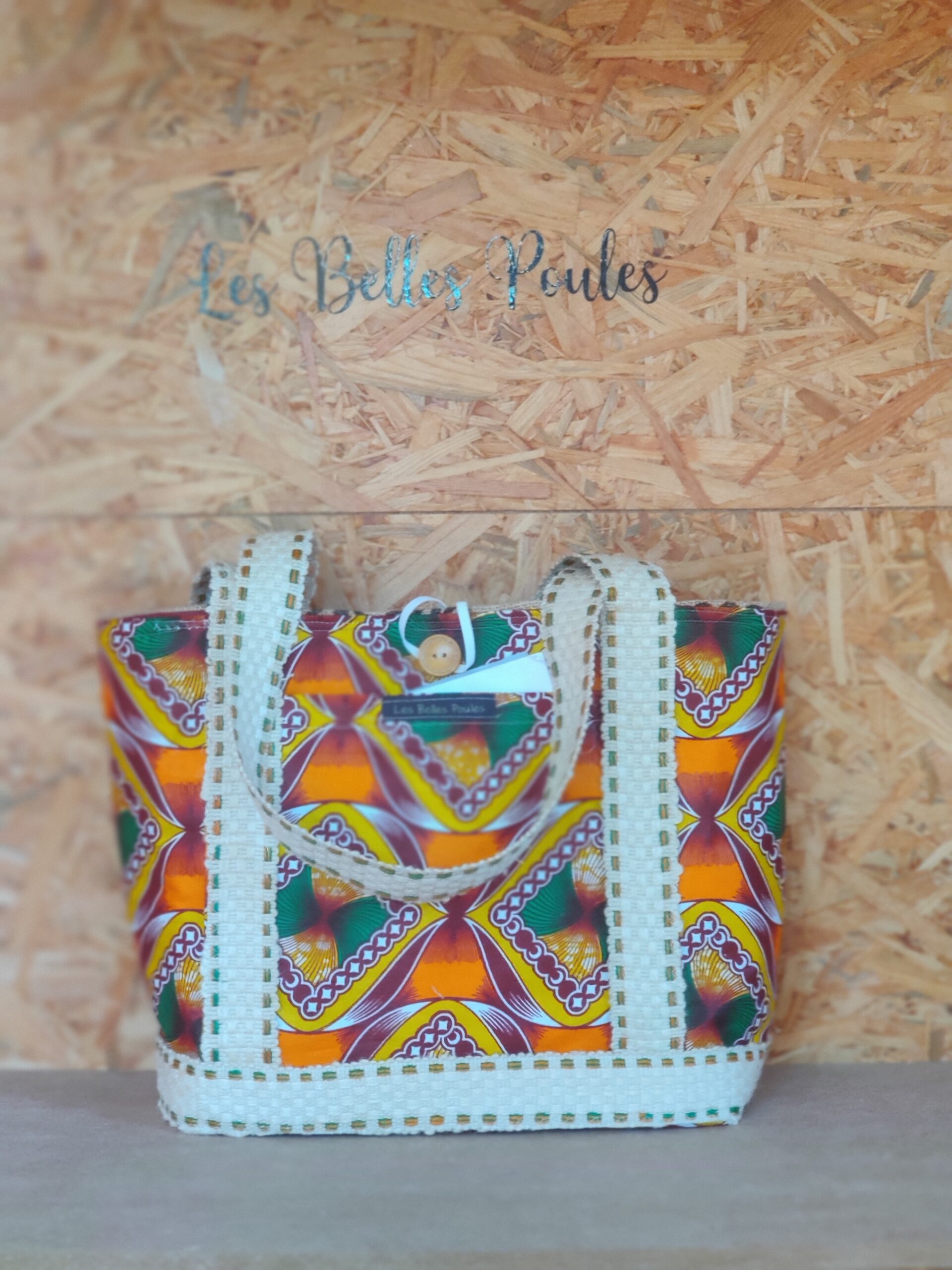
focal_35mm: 74
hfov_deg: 19.9
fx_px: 2714
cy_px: 635
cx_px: 476
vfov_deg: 26.3
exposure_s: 1/50
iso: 2000
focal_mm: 6.95
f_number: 2.44
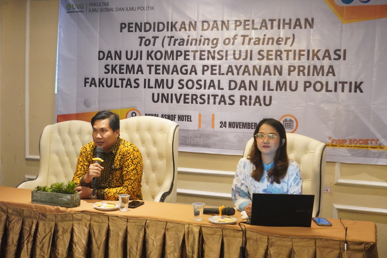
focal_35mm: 46
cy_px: 129
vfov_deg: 29.0
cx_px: 194
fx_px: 500
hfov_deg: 42.3
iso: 5000
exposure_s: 1/50
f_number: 5
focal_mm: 31
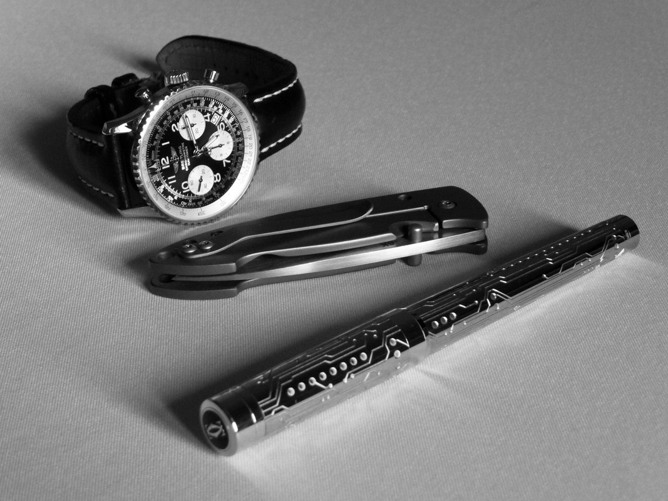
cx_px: 334
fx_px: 1389
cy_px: 250
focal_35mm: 72
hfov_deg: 27.0
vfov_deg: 20.4
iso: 400
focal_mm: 12.2
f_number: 4.6
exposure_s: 1/20
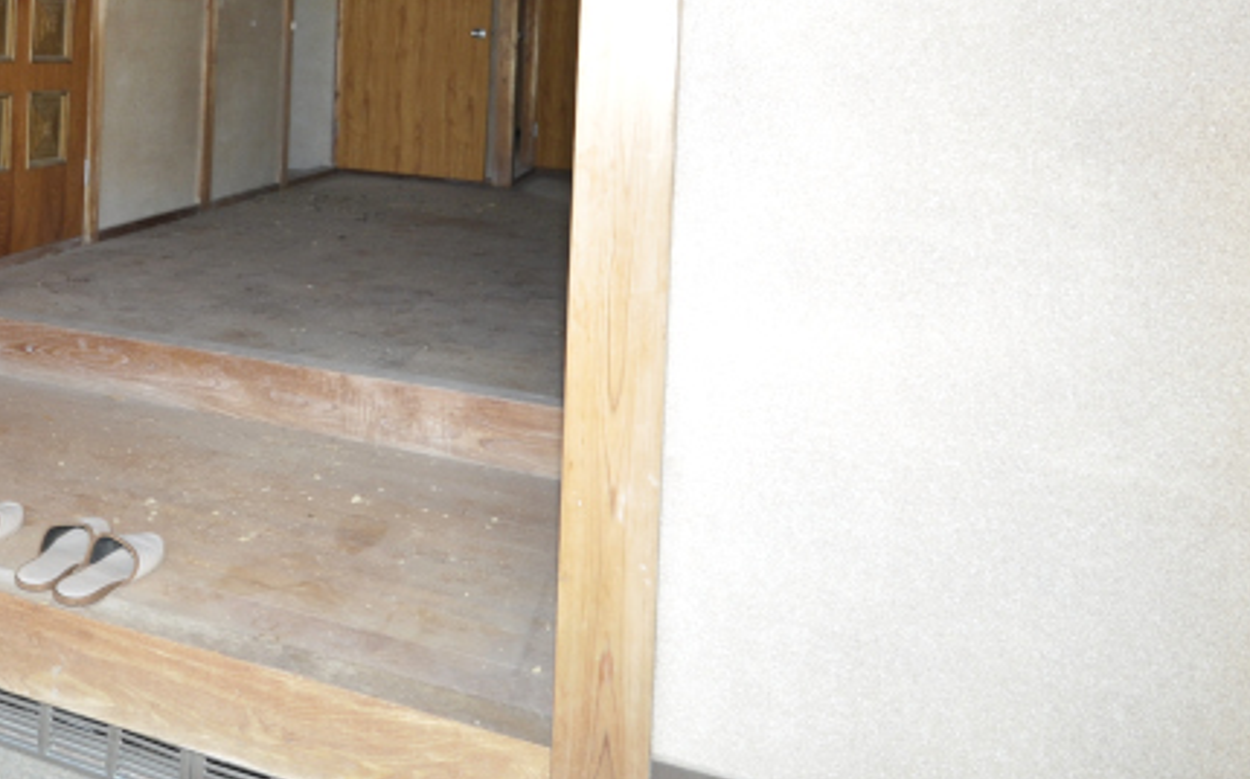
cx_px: 230
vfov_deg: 36.2
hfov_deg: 55.0
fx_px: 1089
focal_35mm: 32
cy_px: 38
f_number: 5.6
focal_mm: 10
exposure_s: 1/125
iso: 360
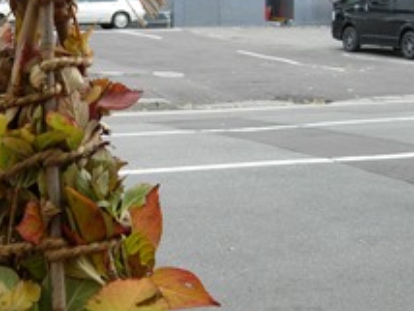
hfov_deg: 22.9
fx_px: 1006
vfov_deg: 17.6
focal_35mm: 84
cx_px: 69
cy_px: 176
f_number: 3.4
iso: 50
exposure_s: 1/93.1
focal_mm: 7.5
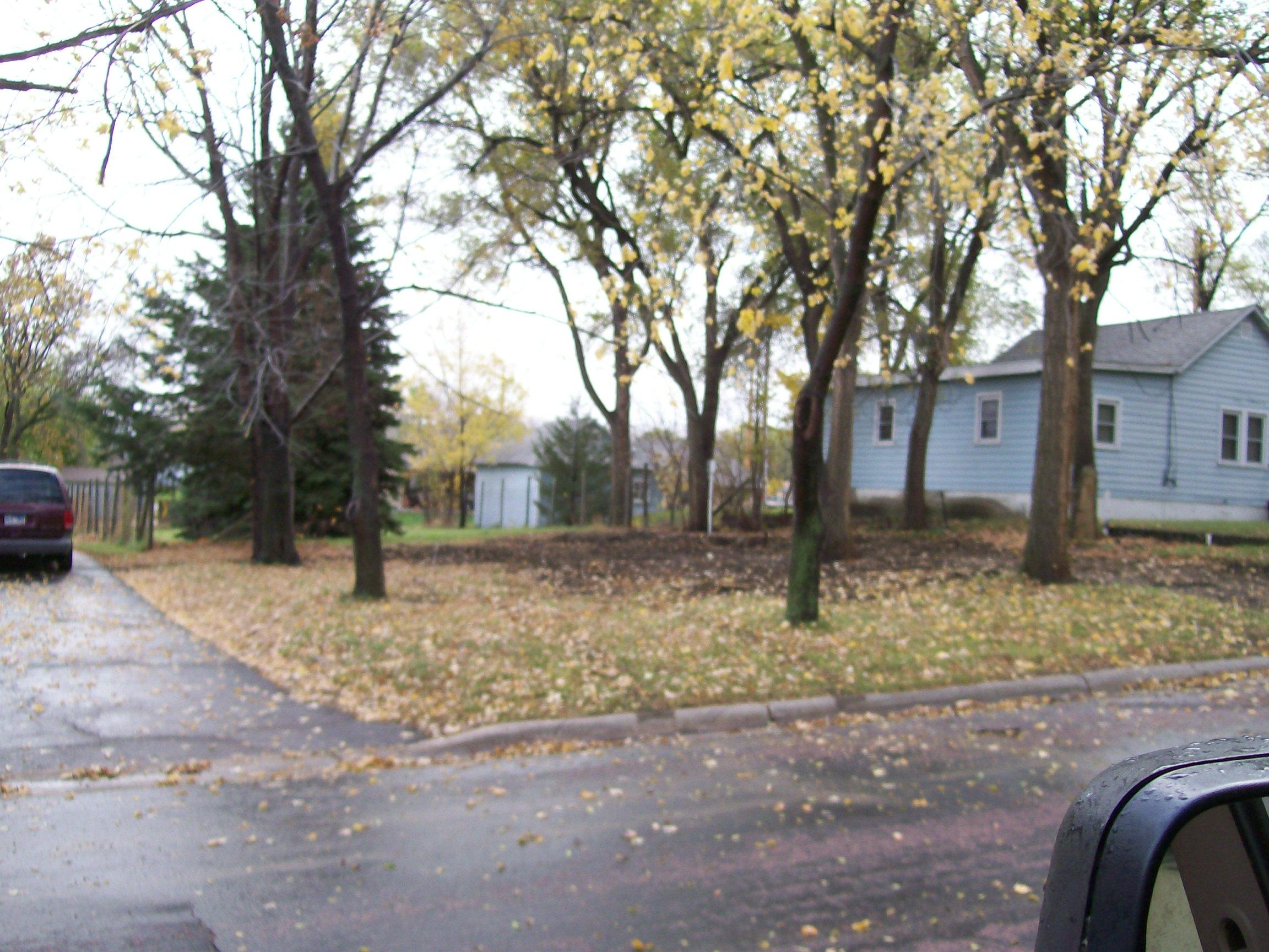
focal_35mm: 36
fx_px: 1320
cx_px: 634
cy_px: 476
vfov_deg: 39.7
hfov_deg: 51.4
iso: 80
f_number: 2.7
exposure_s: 1/140
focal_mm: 6
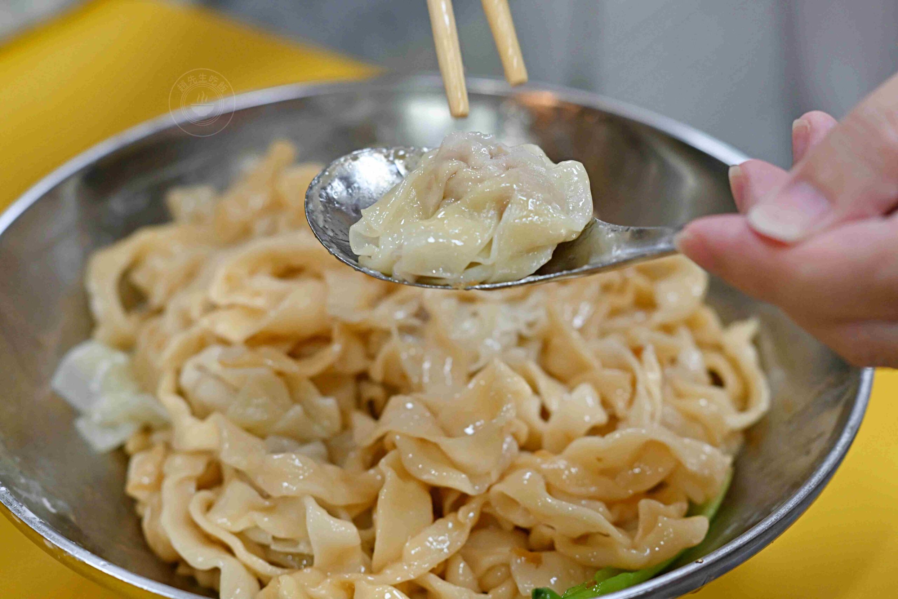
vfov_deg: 18.2
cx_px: 449
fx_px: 1871
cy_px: 300
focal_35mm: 75
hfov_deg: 27.0
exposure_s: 1/200
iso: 640
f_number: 3.2
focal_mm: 50
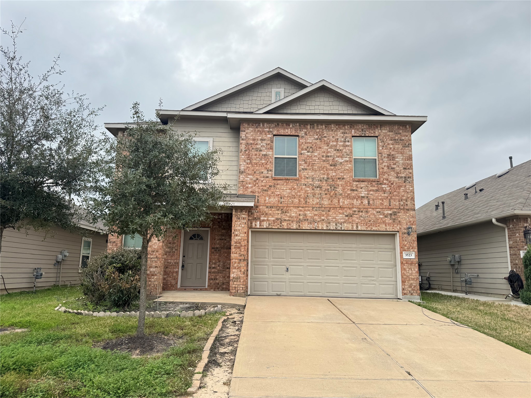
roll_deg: -1.4
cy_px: 199
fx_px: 368
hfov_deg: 71.6
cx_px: 266
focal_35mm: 24
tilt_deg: +10.3
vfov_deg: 56.8
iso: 80
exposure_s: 1/1238
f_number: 1.78
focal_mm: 6.76
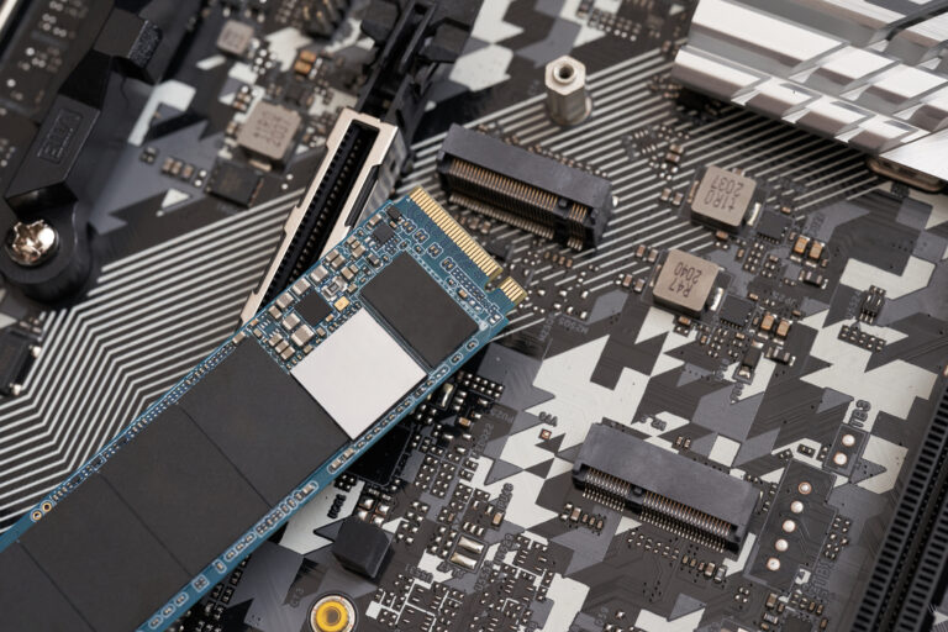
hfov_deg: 28.8
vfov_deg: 19.5
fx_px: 1843
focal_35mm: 70
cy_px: 316
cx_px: 474
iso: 400
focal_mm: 70
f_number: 8
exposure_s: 1/125
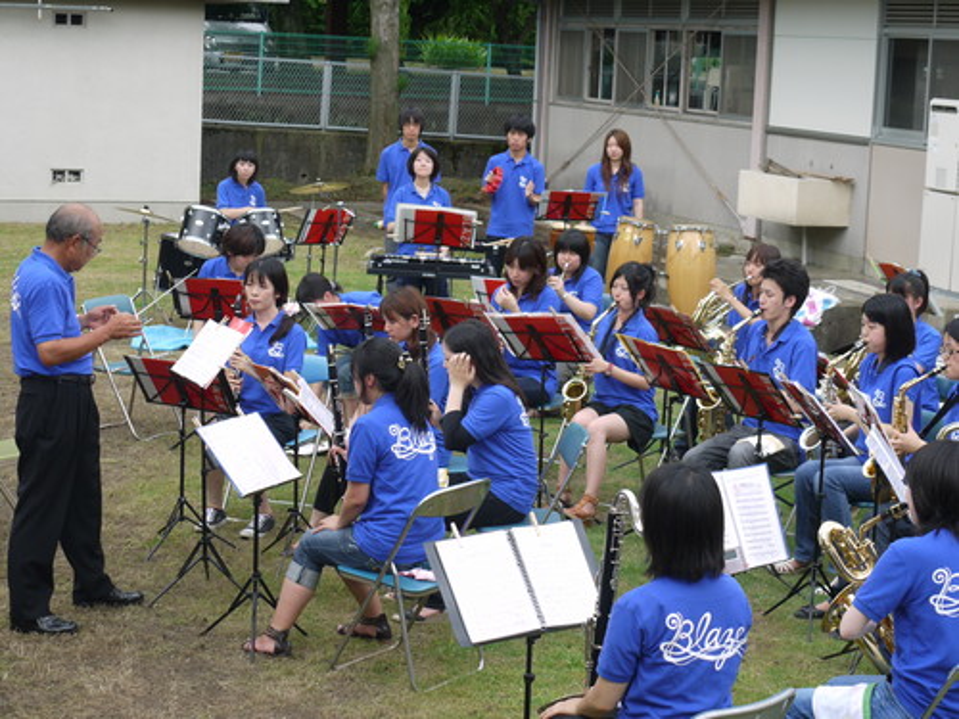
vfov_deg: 19.9
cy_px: 360
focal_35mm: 74
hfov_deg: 26.3
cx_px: 480
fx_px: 2050
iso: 100
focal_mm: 37
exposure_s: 1/125
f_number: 6.3
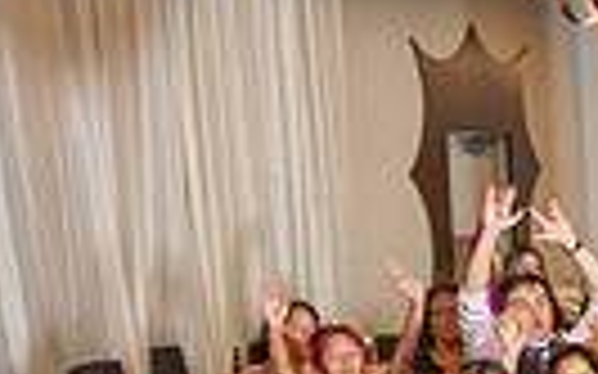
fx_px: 1890
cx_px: 1214
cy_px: 453
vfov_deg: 11.1
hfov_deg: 14.7
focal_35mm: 116
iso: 800
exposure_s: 1/160
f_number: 3.2
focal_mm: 26
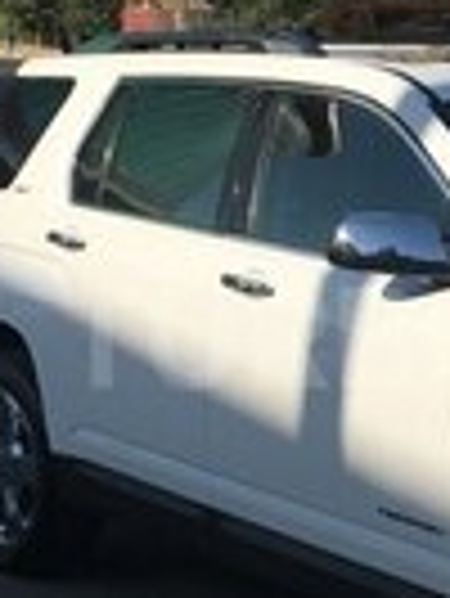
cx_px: 410
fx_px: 1869
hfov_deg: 13.6
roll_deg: -2.3
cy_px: 337
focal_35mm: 108
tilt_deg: -10.0
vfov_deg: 18.2
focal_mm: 4.15
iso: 25
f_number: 2.2
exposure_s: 1/2564
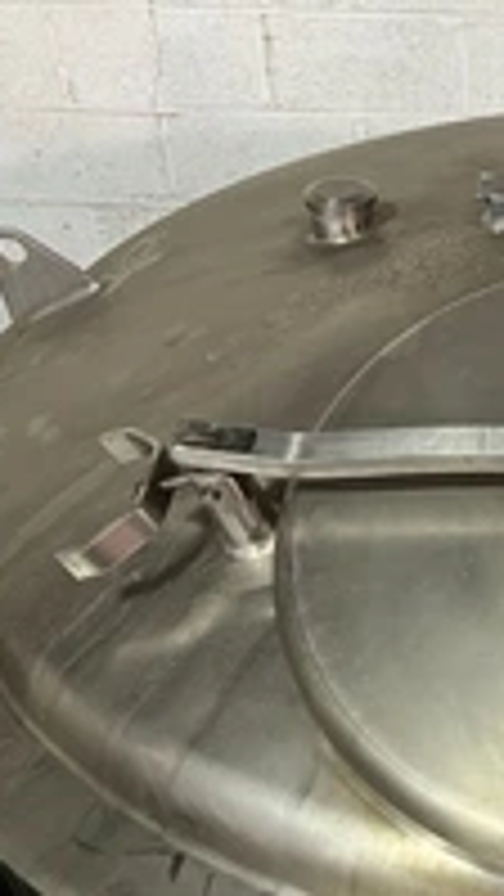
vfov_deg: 36.6
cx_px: 693
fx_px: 1354
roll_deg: -1.7
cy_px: 482
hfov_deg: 19.2
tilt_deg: -33.4
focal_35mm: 57
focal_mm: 5.1
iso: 400
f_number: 1.6
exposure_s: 1/40
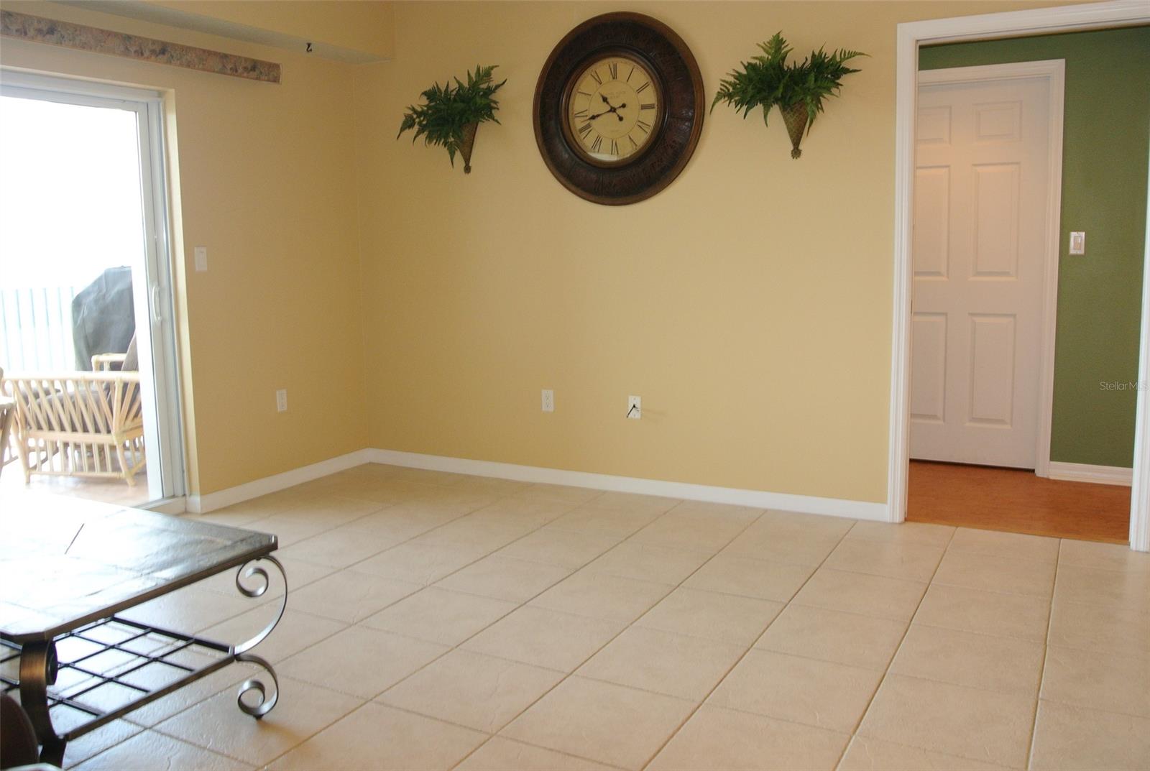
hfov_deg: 61.8
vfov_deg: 43.8
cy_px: 386
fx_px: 960
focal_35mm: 30
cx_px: 575
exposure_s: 1/20
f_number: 5.6
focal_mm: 11.4
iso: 400
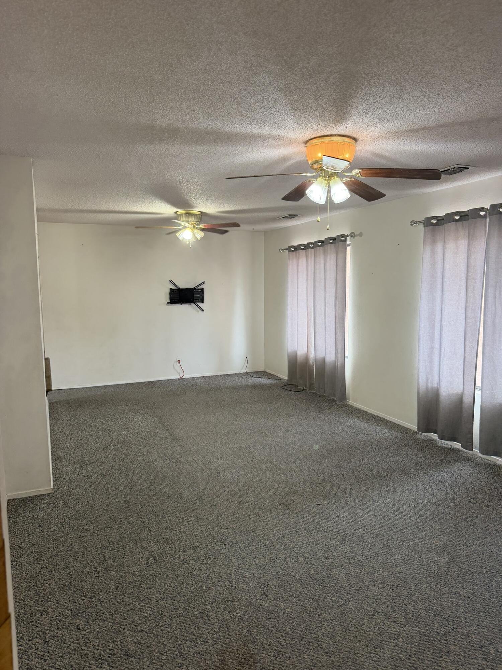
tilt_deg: -7.9
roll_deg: +0.3
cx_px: 251
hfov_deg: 56.8
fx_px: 464
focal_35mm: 24
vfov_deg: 71.6
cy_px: 335
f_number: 1.78
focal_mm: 6.76
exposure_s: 1/60
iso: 160
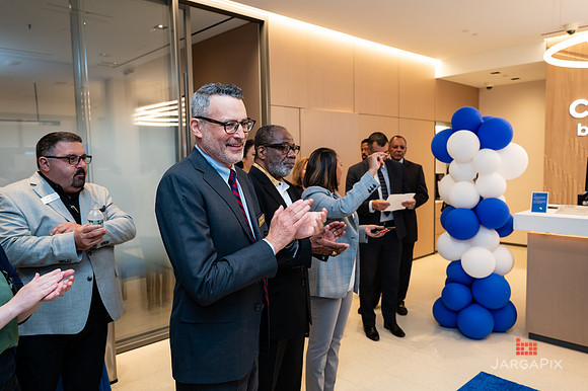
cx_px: 296
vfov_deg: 47.4
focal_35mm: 27
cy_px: 194
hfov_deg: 66.8
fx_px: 446
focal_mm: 26.5
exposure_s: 1/160
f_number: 4
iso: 400
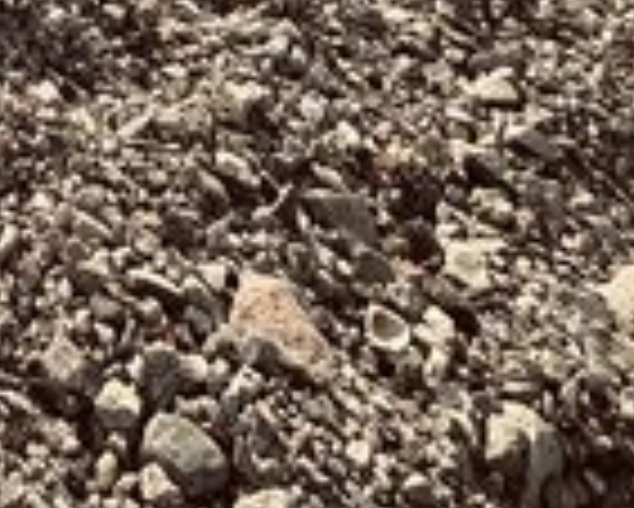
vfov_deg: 14.7
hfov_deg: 25.8
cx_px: -202
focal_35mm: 62
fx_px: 1164
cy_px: -728
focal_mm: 2.22
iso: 50
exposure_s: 1/1453
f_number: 2.2
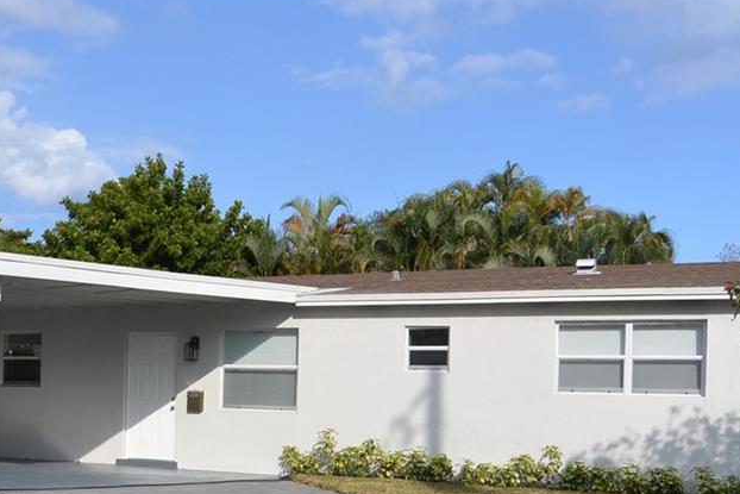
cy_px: 392
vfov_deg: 26.0
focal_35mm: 51
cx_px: 187
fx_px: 1049
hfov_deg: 37.9
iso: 160
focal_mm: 11.5
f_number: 5
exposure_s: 1/1250
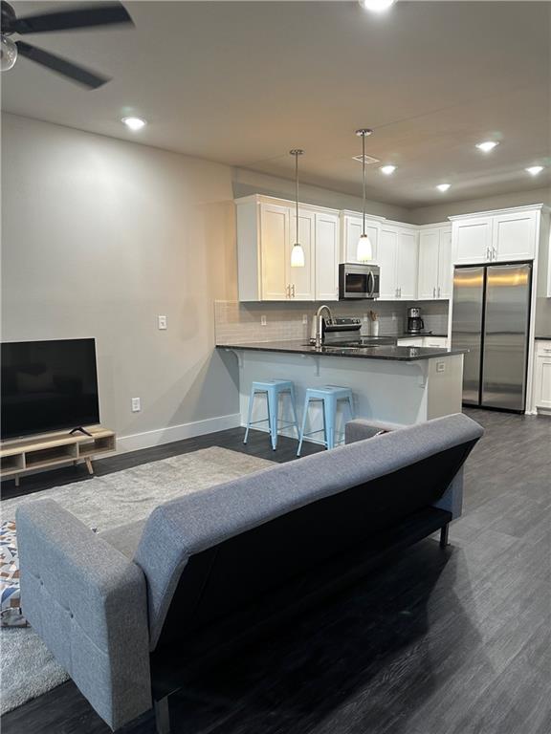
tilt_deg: -5.3
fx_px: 509
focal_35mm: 24
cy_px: 367
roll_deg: +0.7
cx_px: 276
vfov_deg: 71.6
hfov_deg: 56.8
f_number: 1.78
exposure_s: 1/60
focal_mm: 6.86
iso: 160
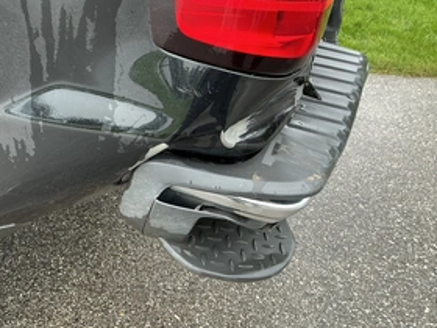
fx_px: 505
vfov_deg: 36.0
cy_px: 166
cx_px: 155
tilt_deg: -30.9
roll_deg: -2.7
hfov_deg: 46.2
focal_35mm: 40
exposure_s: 1/122
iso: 40
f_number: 1.8
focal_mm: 3
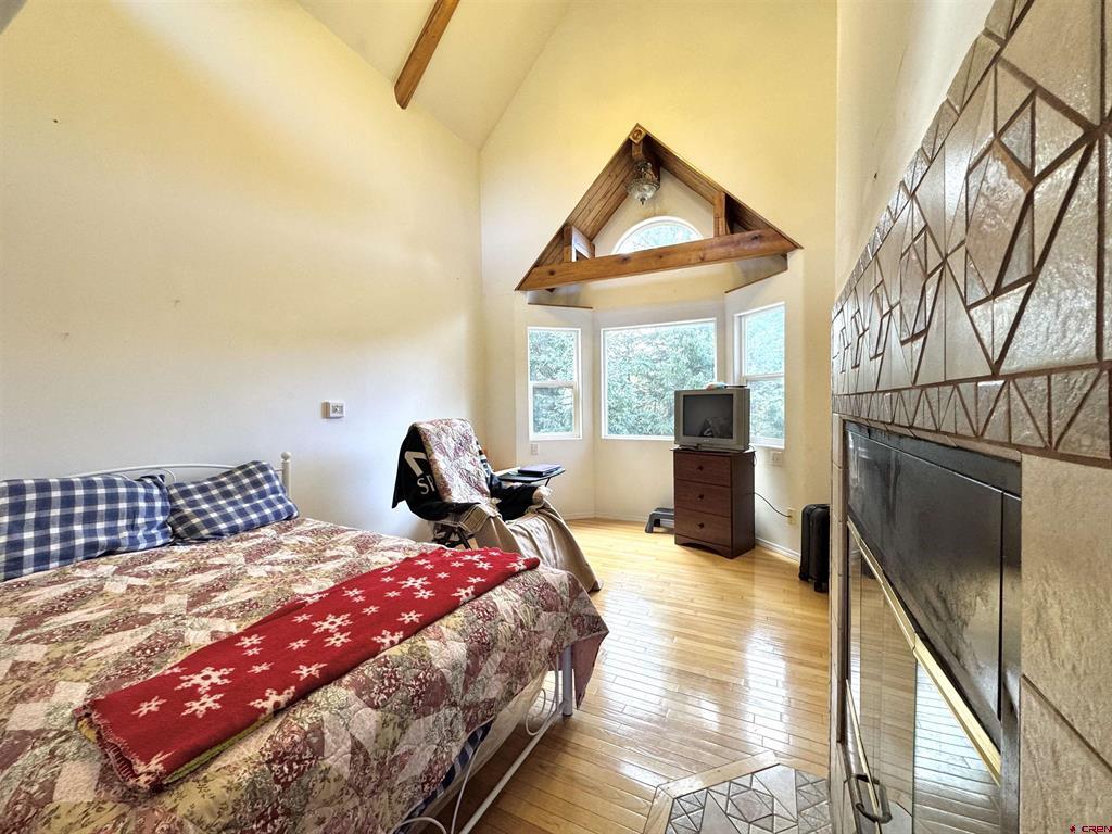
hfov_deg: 102.1
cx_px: 556
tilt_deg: -1.8
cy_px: 417
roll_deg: +0.6
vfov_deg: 85.7
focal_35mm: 14
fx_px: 450
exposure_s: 1/120
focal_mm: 2.22
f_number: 2.2
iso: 160
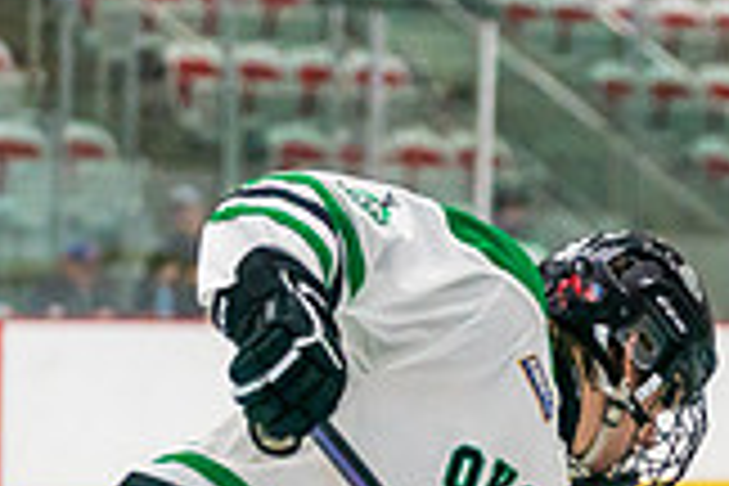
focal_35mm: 354
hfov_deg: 5.8
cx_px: 832
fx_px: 7168
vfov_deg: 3.9
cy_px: 835
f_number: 2.8
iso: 4000
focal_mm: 98
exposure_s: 1/1600
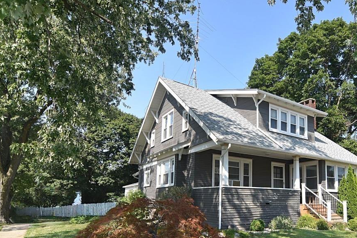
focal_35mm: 25
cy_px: 171
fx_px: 246
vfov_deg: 50.2
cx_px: 264
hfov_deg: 67.9
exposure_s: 1/250
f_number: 6.3
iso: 200
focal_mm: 11
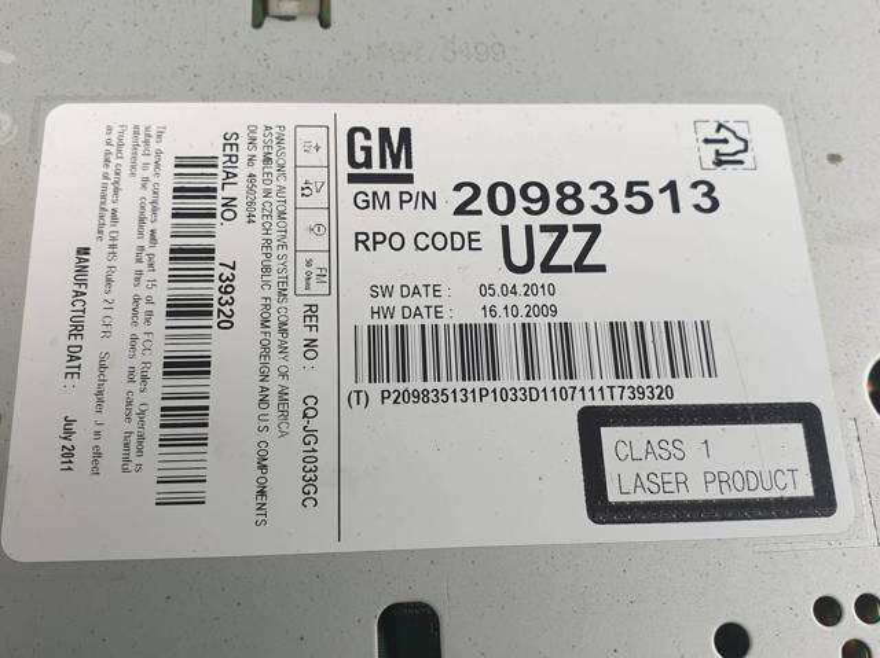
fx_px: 660
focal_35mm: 26
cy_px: 329
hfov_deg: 67.3
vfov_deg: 53.0
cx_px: 440
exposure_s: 1/100
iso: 64
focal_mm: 4.3
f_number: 2.4
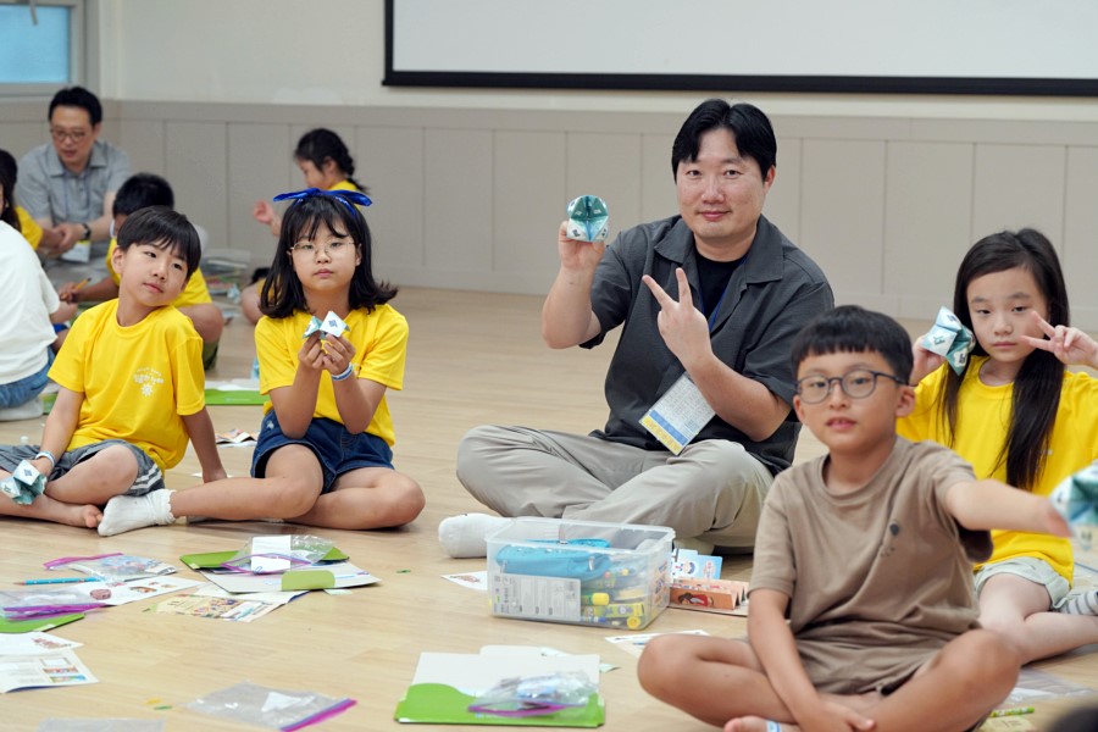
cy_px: 366
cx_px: 549
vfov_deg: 19.5
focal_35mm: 70
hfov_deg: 28.8
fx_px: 2135
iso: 1600
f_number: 4
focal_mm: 70
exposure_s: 1/160
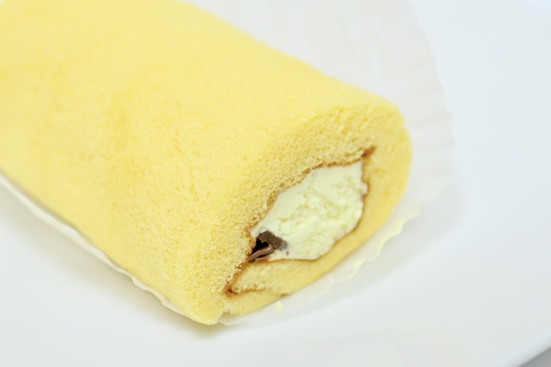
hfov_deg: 33.4
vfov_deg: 22.6
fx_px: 918
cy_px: 184
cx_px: 276
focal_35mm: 60
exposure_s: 1/125
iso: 6400
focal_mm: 60
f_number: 10
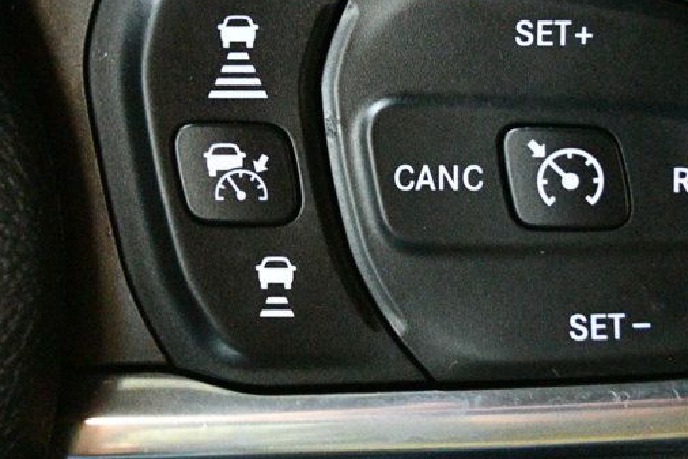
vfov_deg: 15.7
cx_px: 426
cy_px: 166
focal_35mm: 87
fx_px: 1662
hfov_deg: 23.3
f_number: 4.5
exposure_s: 1/30
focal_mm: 29
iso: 12800
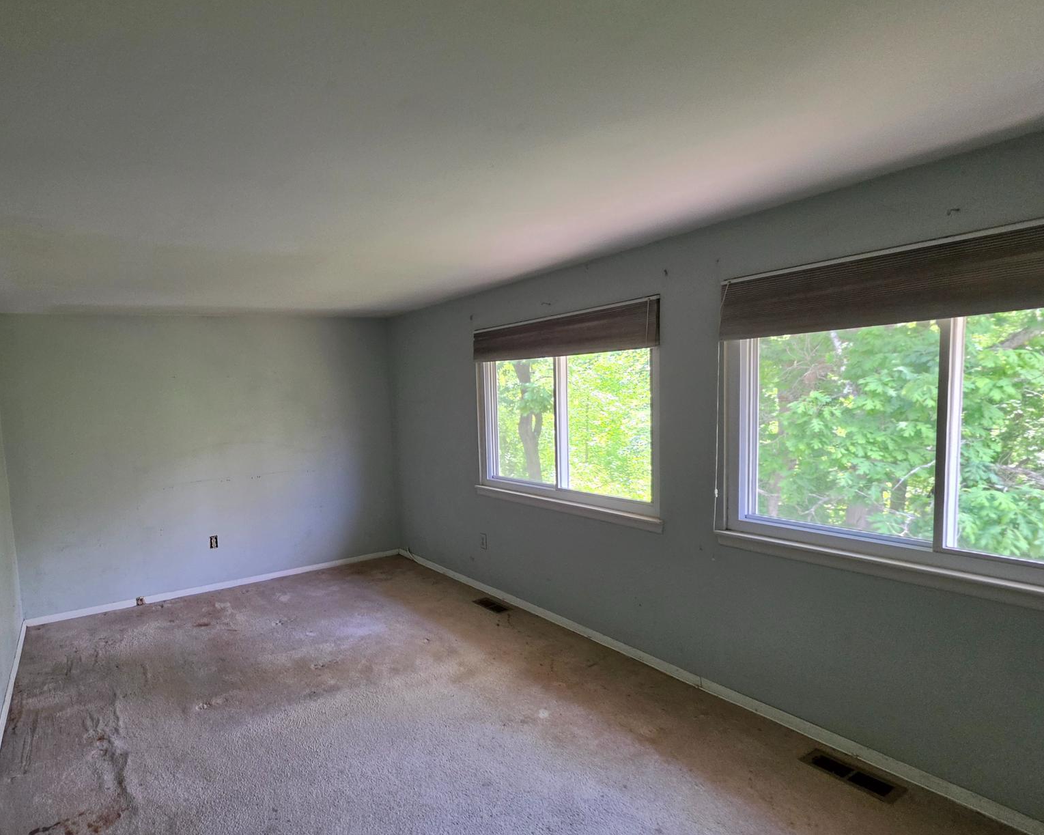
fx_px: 525
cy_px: 443
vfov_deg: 76.9
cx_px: 349
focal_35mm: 17
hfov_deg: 86.5
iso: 250
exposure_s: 1/120
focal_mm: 2.2
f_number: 1.9
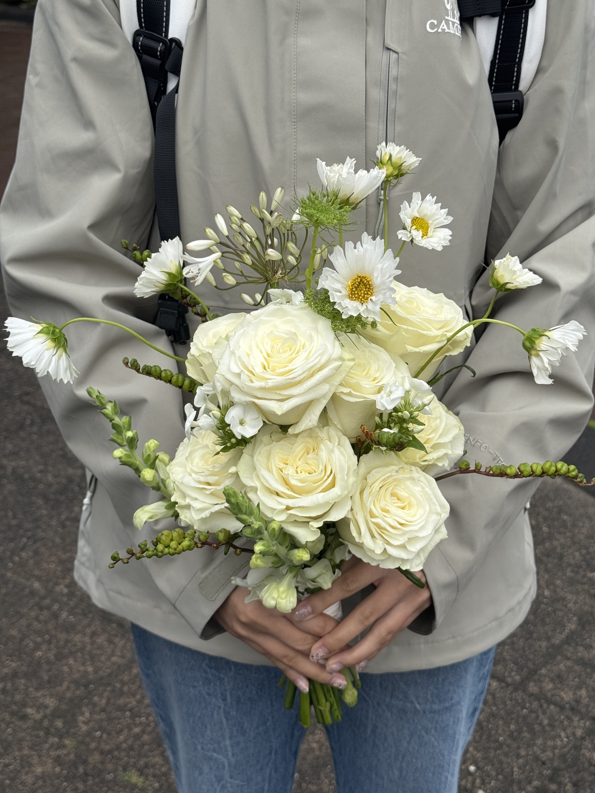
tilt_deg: -22.8
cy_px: 396
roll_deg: -1.6
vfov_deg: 39.7
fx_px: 1100
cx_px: 298
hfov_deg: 30.3
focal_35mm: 48
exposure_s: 1/1681
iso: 64
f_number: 1.78
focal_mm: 6.76
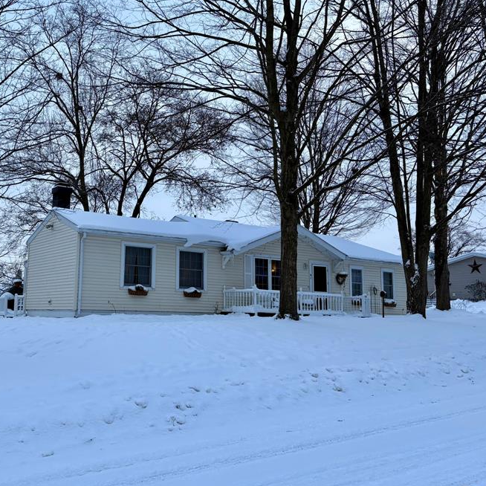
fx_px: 572
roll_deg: -1.3
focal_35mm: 36
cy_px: 219
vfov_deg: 46.0
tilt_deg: +9.4
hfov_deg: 45.2
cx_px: 155
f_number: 1.6
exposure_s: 1/694
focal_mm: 5.96
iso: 50
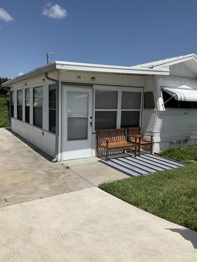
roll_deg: -0.2
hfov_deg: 48.2
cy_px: 131
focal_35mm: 29
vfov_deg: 61.7
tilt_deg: -7.3
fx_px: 220
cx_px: 98
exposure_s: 1/4785
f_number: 1.8
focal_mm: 3
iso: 16
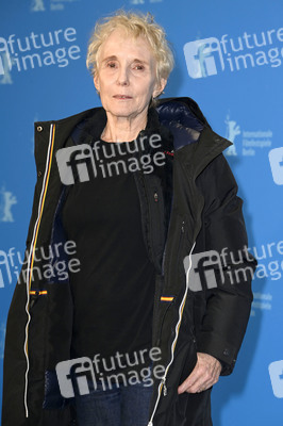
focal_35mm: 135
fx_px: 1595
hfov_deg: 10.1
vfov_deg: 15.2
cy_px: 213
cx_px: 142
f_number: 6.3
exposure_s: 1/160
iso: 1000
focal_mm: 135
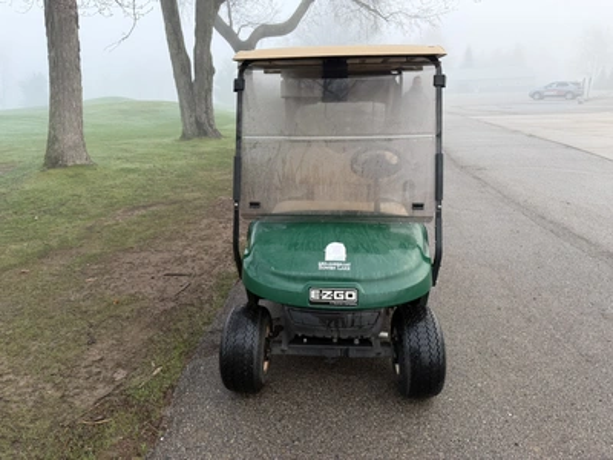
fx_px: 425
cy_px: 230
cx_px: 306
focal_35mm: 24
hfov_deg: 71.6
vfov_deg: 56.8
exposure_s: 1/159
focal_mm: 6.76
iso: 80
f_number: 1.78
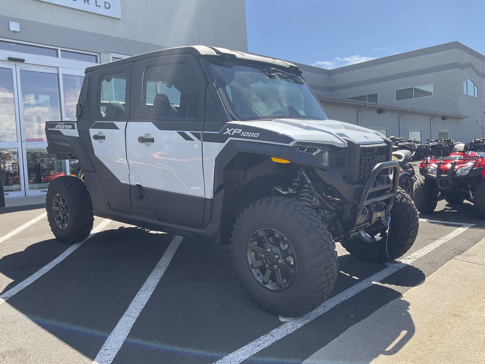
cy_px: 182
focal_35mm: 29
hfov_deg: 61.7
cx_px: 242
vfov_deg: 48.2
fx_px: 406
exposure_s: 1/739
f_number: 1.8
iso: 16
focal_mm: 3
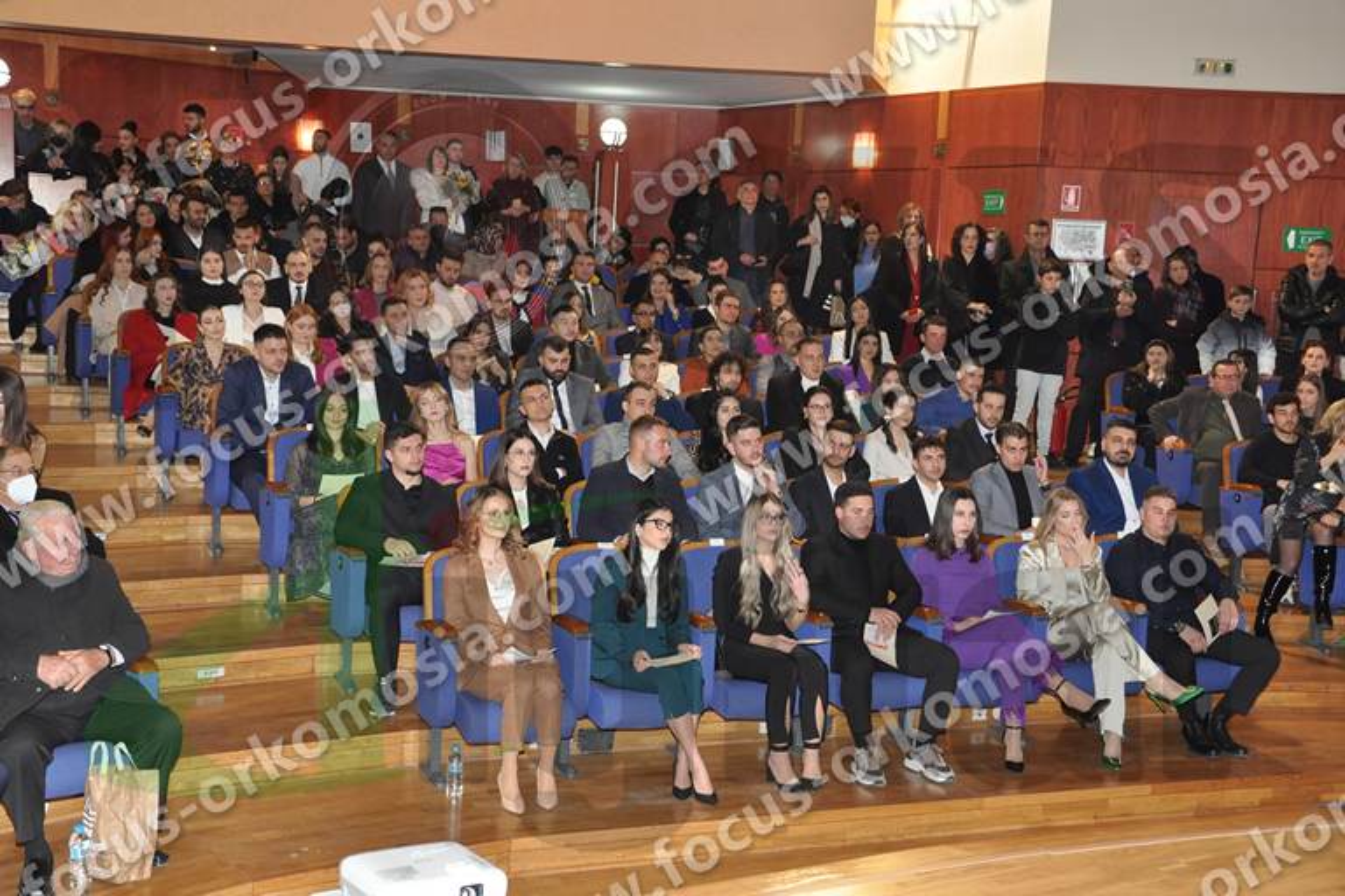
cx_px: 672
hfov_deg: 46.4
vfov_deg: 31.9
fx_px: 1569
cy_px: 448
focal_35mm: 42
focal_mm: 28
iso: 1000
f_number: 6.3
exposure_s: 1/60
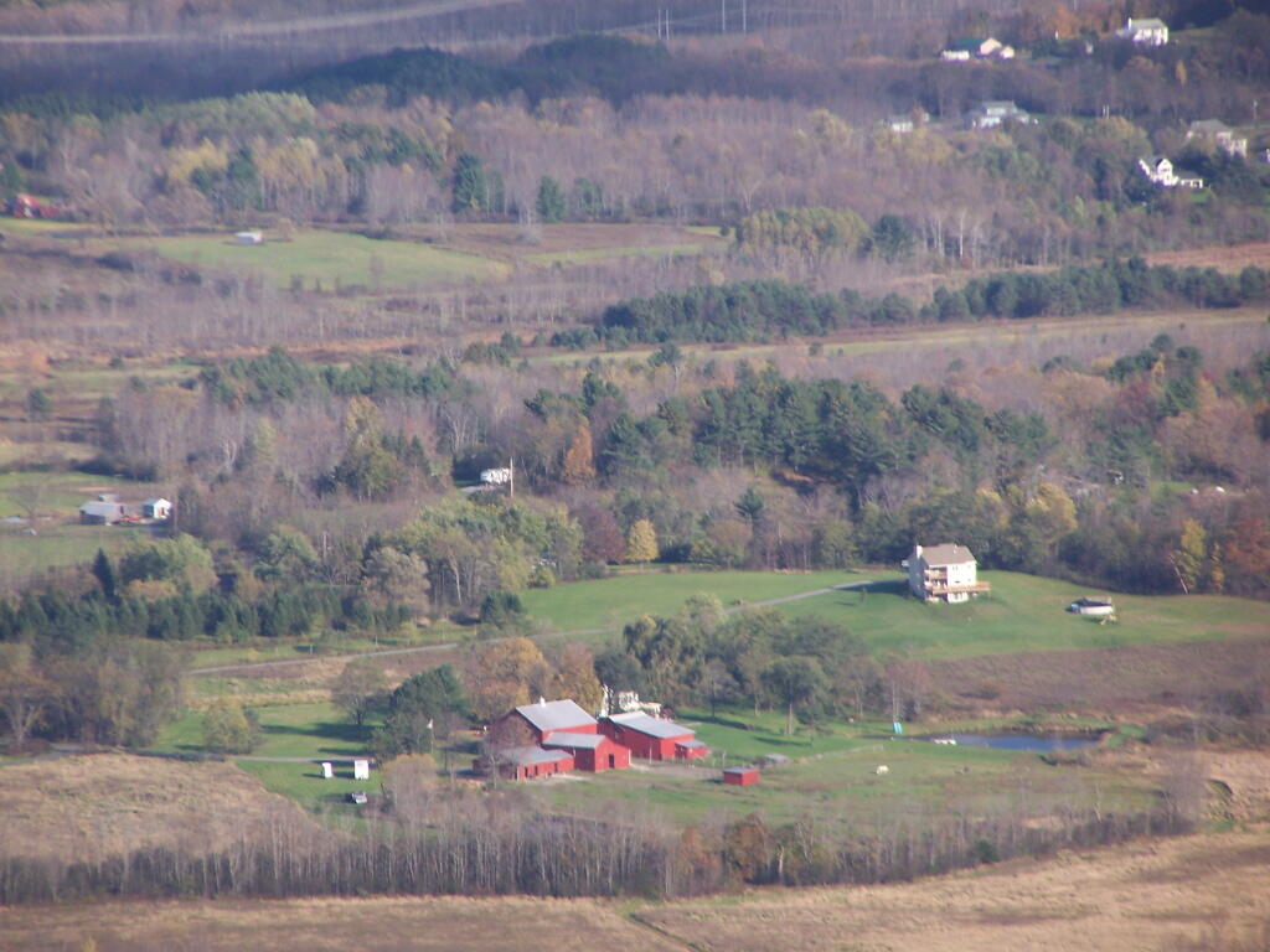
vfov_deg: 3.9
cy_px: 476
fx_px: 13942
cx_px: 635
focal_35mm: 380
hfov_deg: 5.2
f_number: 3.7
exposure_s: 1/500
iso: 80
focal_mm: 63
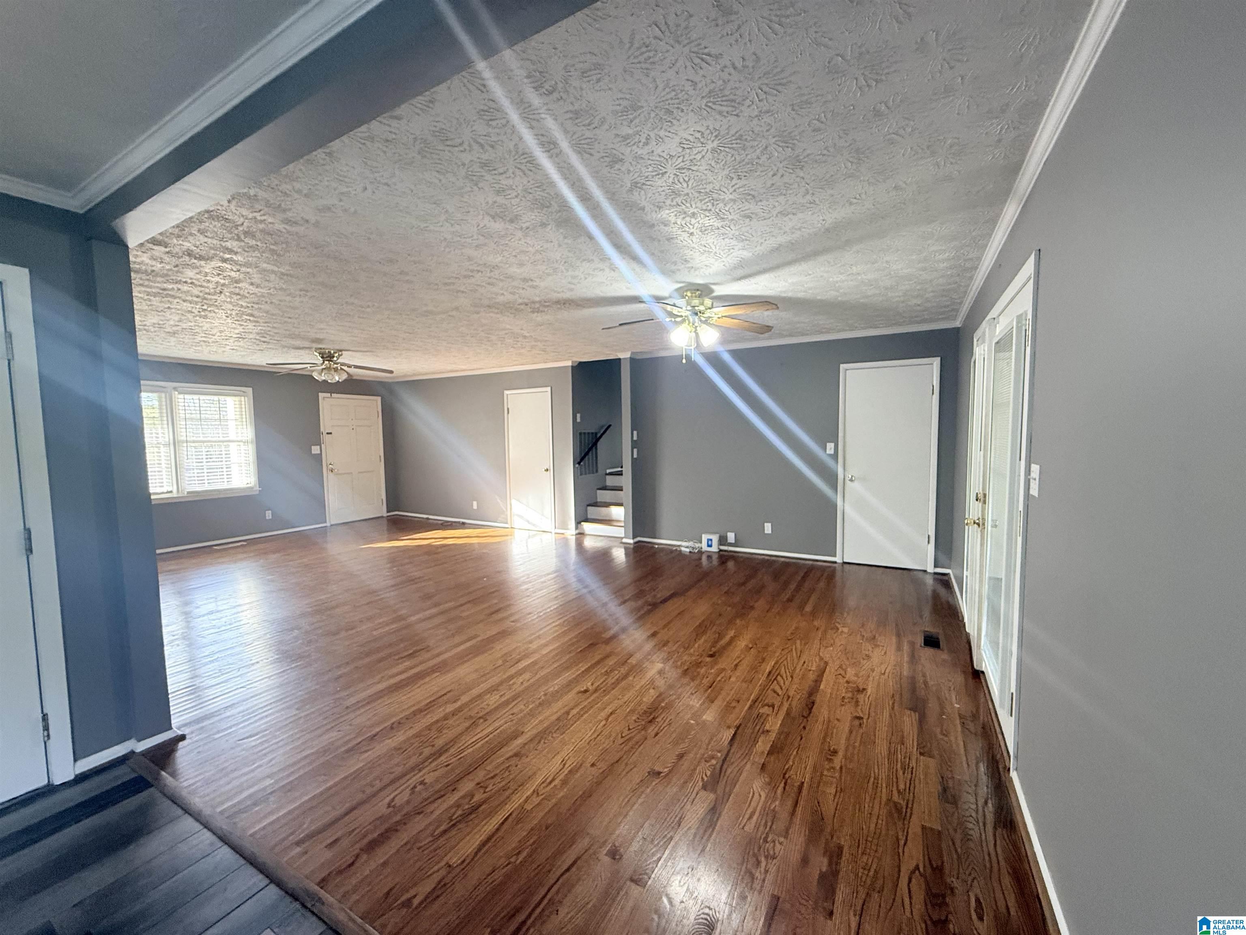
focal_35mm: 14
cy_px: 468
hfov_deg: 102.1
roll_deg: +0.8
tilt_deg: -2.3
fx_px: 504
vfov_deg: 85.7
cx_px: 623
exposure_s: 1/75
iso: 320
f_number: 2.2
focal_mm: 2.22
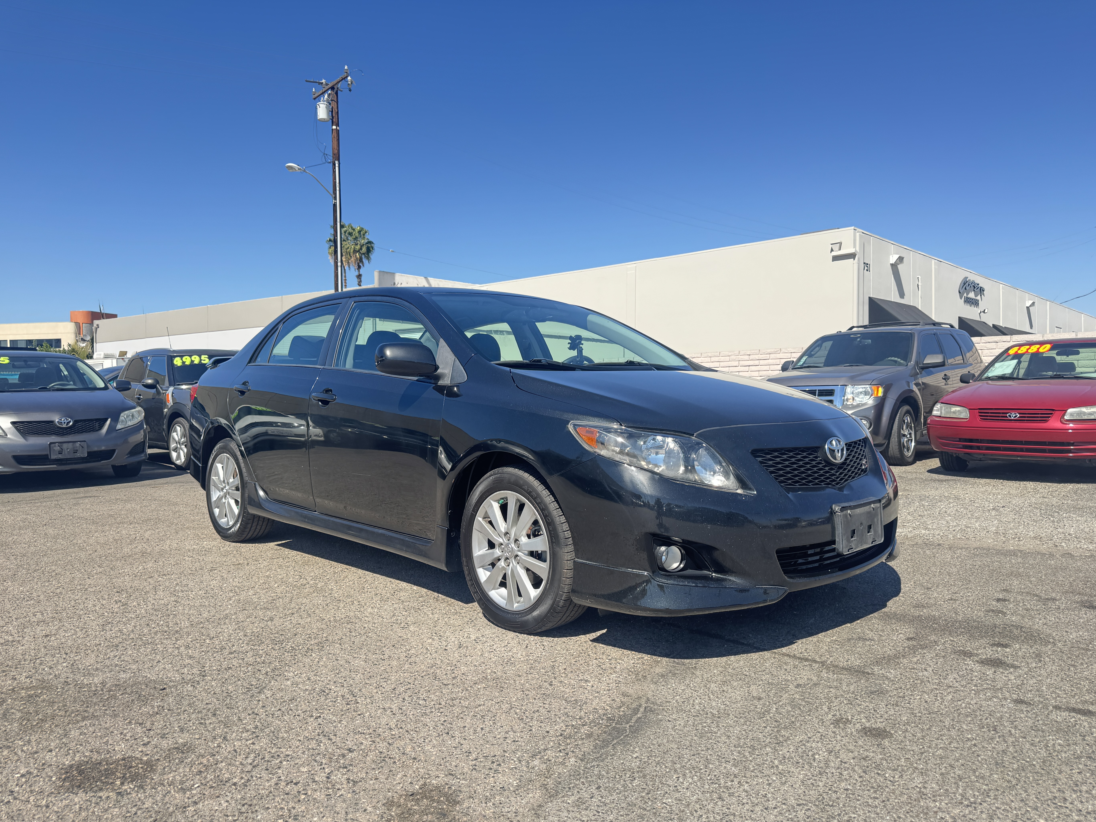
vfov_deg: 54.9
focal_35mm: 25
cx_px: 562
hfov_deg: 69.4
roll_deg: -0.4
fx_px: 792
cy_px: 424
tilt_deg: -2.1
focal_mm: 6.76
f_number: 1.78
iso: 80
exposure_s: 1/1597
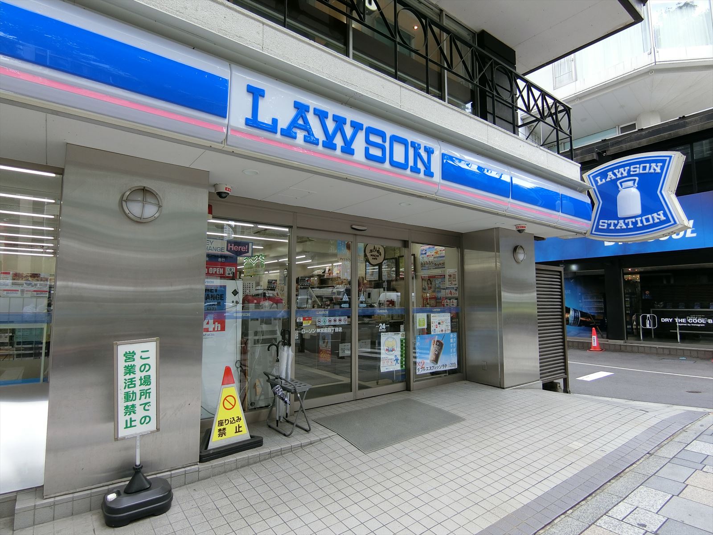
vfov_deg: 68.7
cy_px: 268
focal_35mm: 19
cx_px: 356
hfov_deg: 84.7
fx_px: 391
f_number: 2.7
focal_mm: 4.06
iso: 80
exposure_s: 1/200
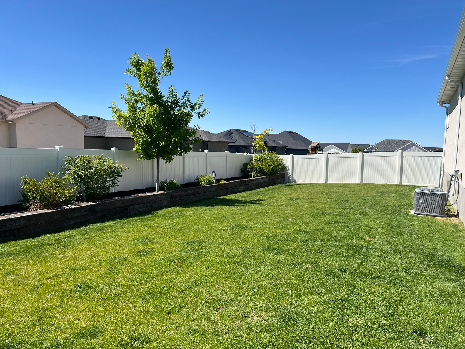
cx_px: 232
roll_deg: -1.3
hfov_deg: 67.3
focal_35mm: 26
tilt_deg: -4.1
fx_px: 349
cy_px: 174
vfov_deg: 53.1
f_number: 1.5
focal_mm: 5.7
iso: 50
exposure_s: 1/4274
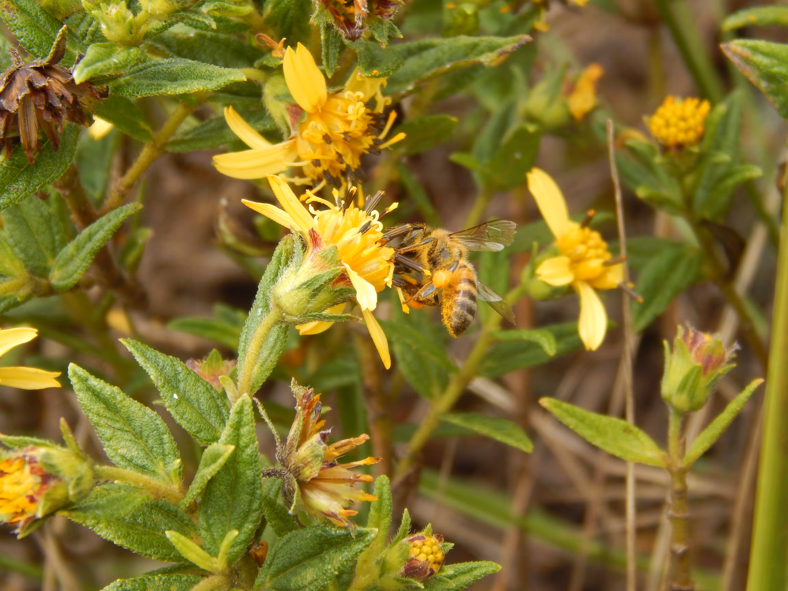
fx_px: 3688
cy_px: 296
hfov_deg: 12.2
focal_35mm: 162
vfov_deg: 9.2
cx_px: 394
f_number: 5.1
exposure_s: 1/250
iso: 160
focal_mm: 28.7
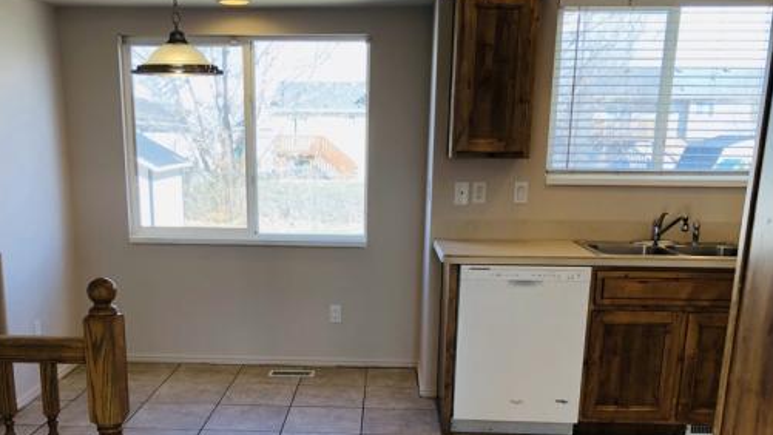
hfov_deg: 51.4
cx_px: 333
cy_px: 349
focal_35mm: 39
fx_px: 800
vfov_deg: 29.7
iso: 32
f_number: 1.8
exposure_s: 1/120
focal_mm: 4
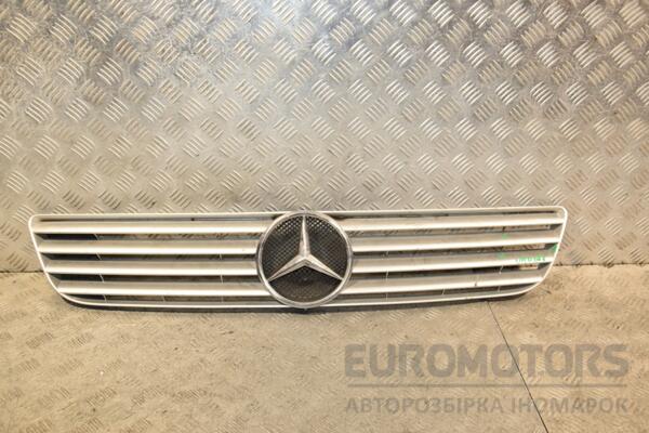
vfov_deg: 36.9
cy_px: 216
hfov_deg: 53.1
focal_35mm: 36
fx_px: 649
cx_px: 324
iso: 800
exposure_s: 1/200
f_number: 5.6
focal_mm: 24
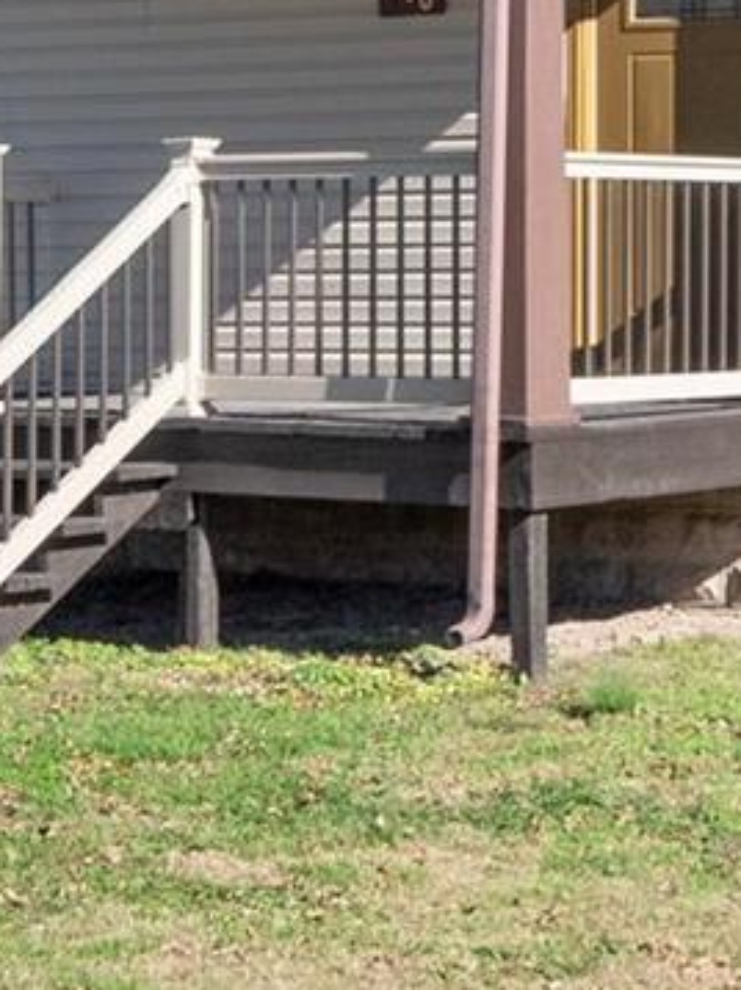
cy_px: -271
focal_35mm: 129
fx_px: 3686
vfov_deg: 14.7
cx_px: 824
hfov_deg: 11.3
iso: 400
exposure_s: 1/500
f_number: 8
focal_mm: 15
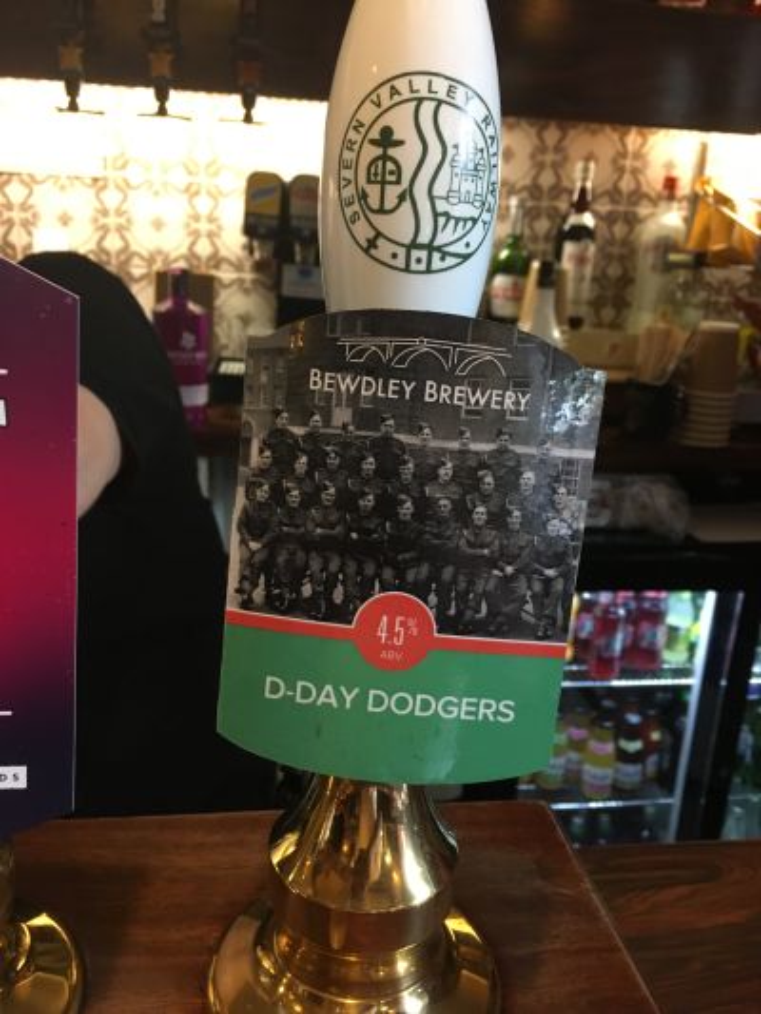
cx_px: 380
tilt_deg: -18.8
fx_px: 850
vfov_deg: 61.6
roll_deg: -4.4
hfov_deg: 48.2
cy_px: 507
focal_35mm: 29
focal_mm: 4.15
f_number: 2.2
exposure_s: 1/33
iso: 250
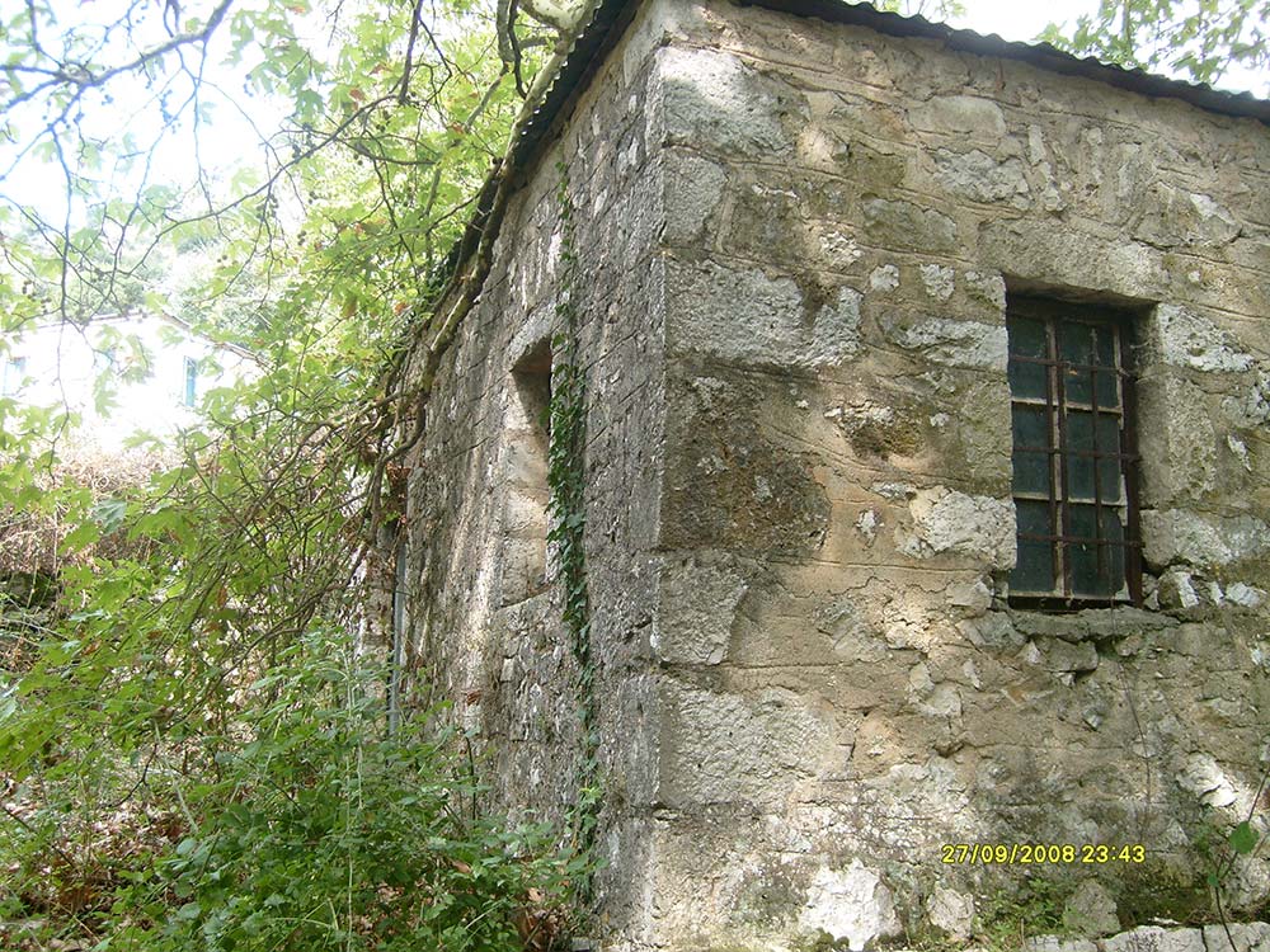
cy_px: 476
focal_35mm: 35
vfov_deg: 40.7
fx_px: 1284
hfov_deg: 52.6
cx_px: 635
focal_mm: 5.8
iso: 80
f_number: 2.8
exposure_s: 1/90
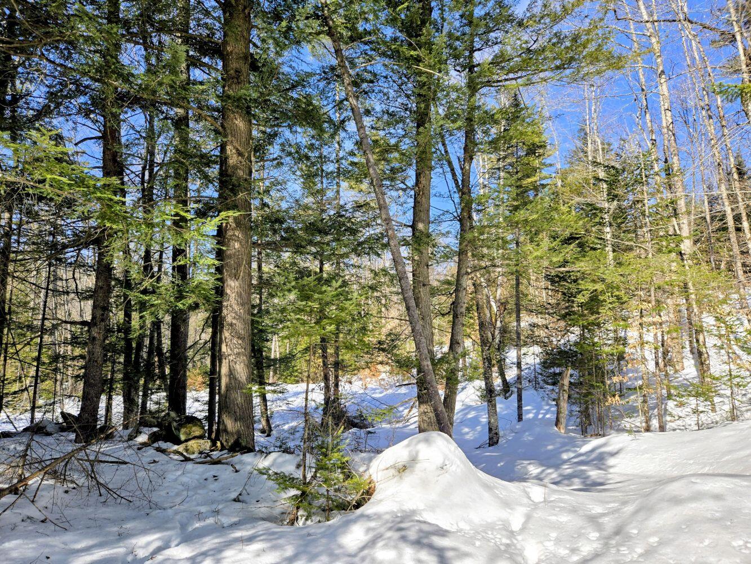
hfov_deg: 73.9
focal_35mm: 23
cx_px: 376
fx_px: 499
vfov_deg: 58.9
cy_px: 282
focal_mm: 5.4
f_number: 1.8
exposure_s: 1/1663
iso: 25
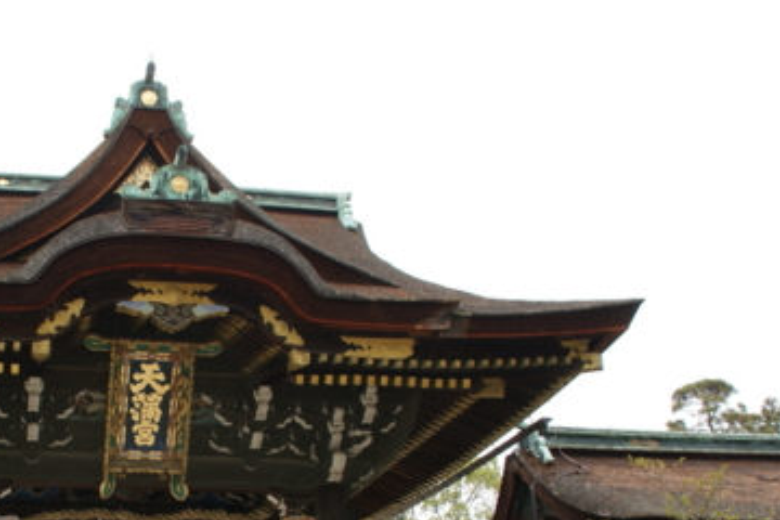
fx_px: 1040
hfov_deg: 39.8
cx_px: 180
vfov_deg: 27.2
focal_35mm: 48
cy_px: 452
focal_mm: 18
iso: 100
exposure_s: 1/60
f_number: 7.1
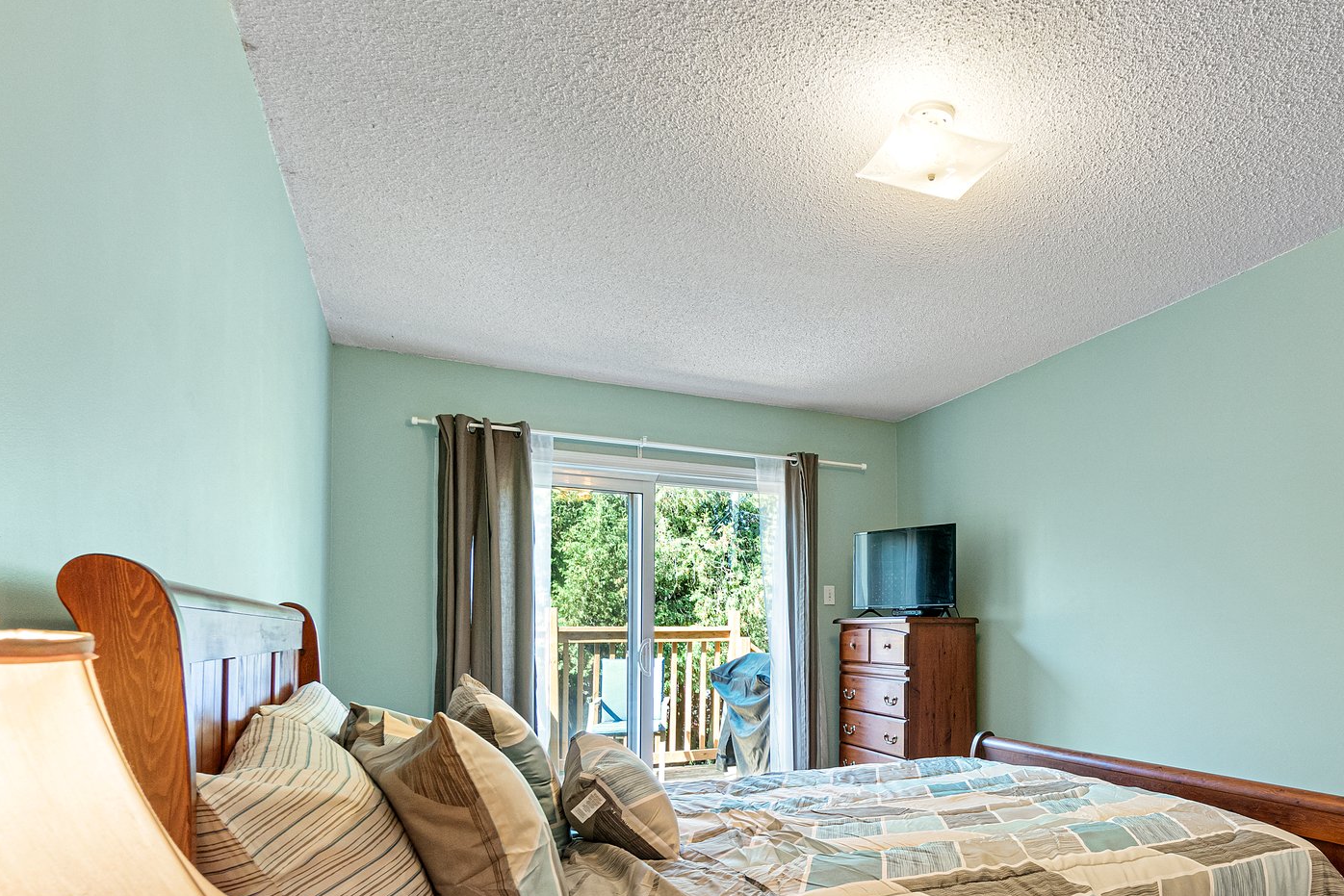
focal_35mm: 22
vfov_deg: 55.9
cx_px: 920
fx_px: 821
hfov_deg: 75.5
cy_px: 608
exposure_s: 1/10
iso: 640
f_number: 6.3
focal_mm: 10
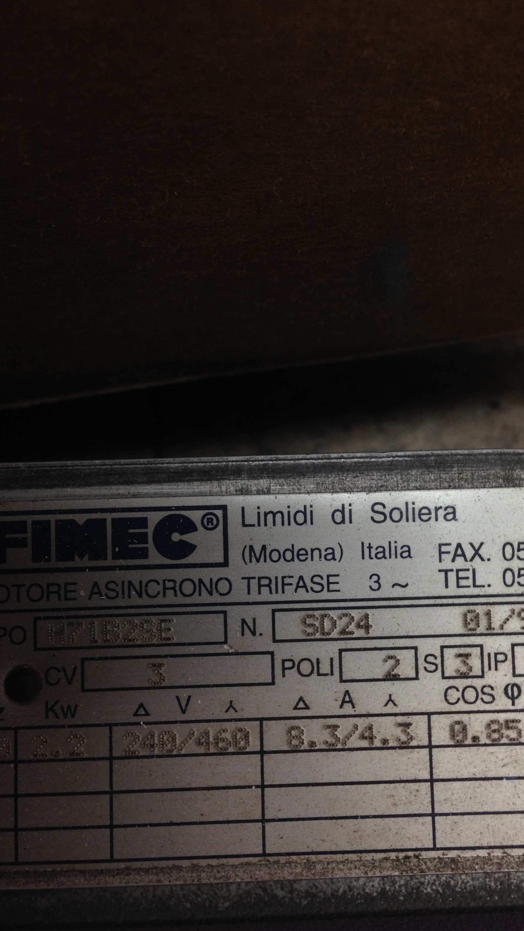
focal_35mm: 39
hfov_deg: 30.3
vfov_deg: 51.6
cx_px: 328
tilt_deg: -82.3
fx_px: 963
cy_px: 473
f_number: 2.4
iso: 64
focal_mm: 4.12
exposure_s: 1/20
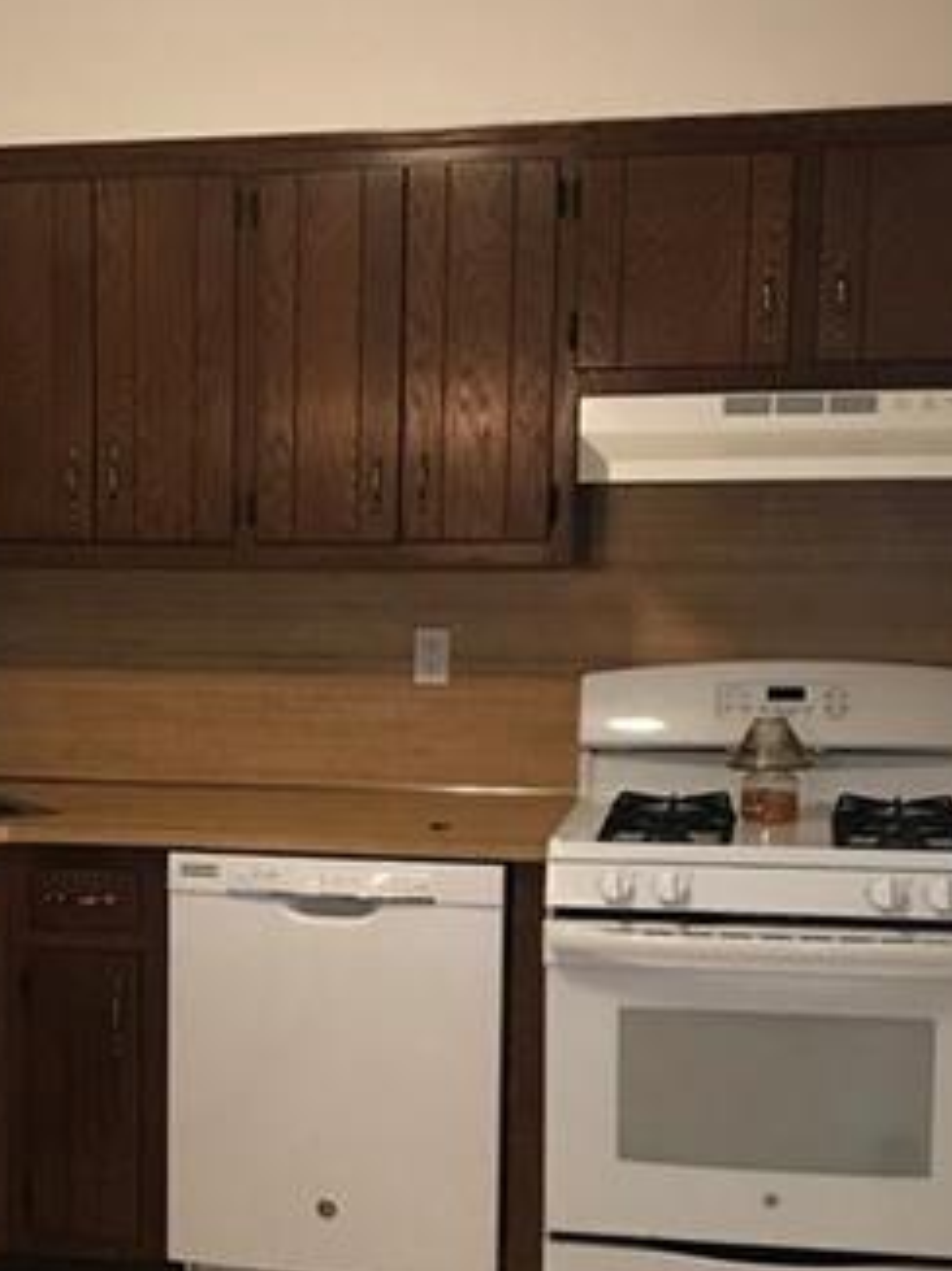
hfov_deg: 21.8
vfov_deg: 29.2
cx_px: 133
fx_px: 2423
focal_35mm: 66
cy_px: 842
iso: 50
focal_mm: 3.99
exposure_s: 1/15
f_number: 1.8
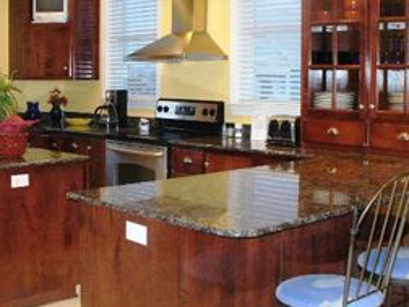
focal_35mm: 54
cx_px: 192
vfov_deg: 27.0
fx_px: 638
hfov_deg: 35.5
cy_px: 132
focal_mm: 6.1
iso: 400
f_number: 2.8
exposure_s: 1/60
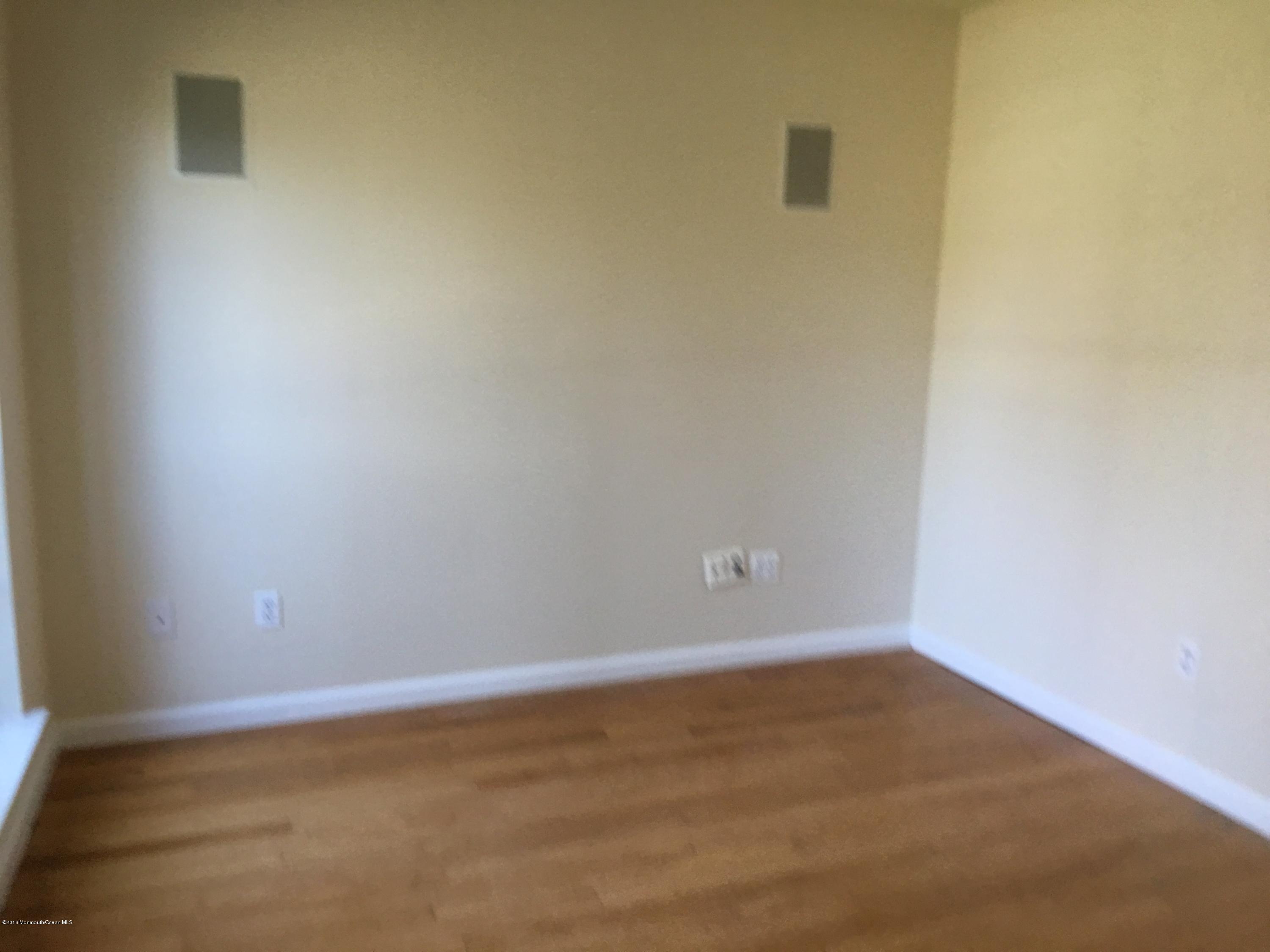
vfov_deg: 48.2
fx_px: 1064
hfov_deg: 61.7
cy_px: 476
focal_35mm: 29
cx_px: 635
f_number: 2.2
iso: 32
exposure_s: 1/30
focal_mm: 4.15
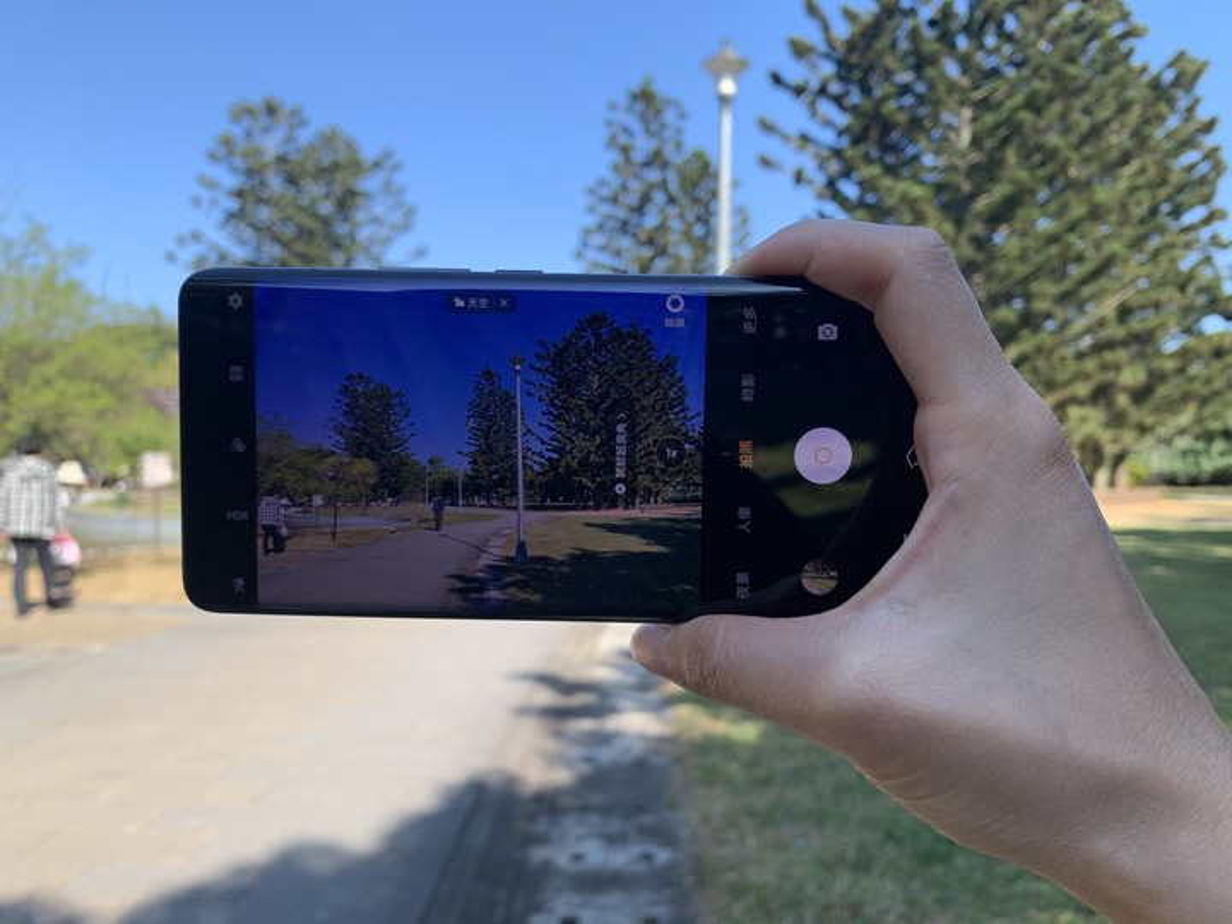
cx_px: 616
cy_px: 462
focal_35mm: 26
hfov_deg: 67.3
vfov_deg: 53.1
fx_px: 925
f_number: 1.8
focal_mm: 4.25
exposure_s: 1/716
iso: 25
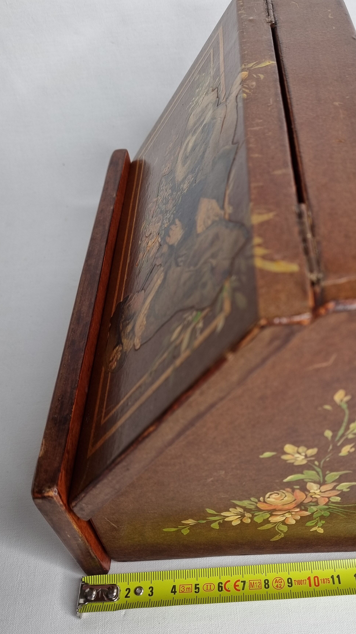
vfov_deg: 59.5
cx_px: 239
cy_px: 330
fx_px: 554
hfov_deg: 35.3
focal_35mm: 33
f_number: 1.8
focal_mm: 5.4
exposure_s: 1/100
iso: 50
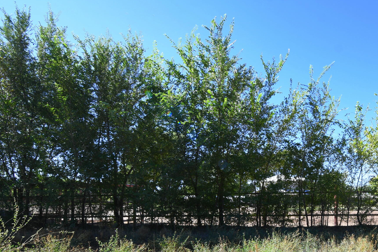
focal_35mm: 26
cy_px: 204
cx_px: 266
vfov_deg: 46.8
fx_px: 273
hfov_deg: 66.6
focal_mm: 10
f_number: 8
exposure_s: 1/100
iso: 100
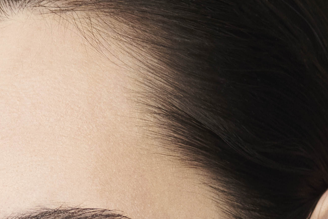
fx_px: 5695
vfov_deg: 2.2
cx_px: 67
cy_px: 470
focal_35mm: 625
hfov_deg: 3.3
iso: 400
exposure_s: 1/250
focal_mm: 100
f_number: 8
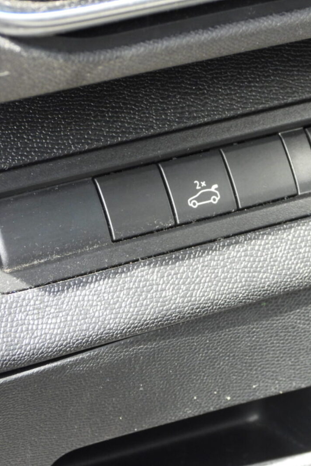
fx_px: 2437
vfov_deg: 10.9
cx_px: 220
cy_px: 233
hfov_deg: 7.3
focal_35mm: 188
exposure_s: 1/60
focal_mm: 24.3
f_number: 4
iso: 320
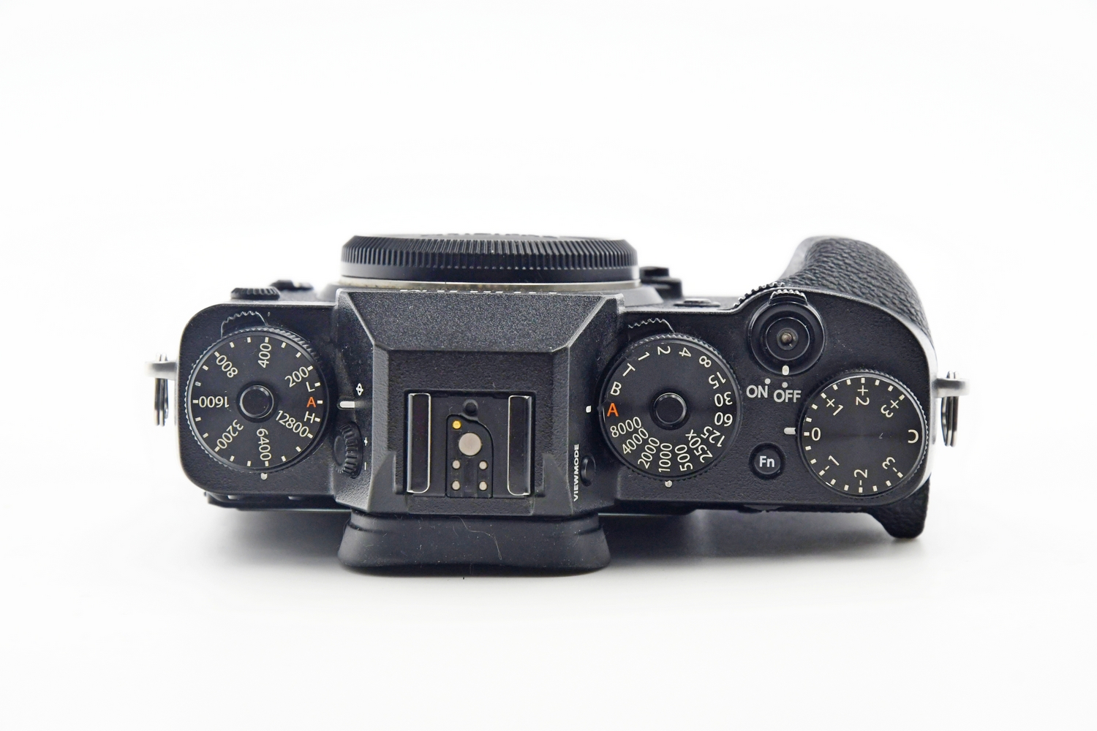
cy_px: 366
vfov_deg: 13.0
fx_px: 3199
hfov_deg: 19.5
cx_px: 548
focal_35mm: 105
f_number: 8
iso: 1250
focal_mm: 70
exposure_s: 1/160
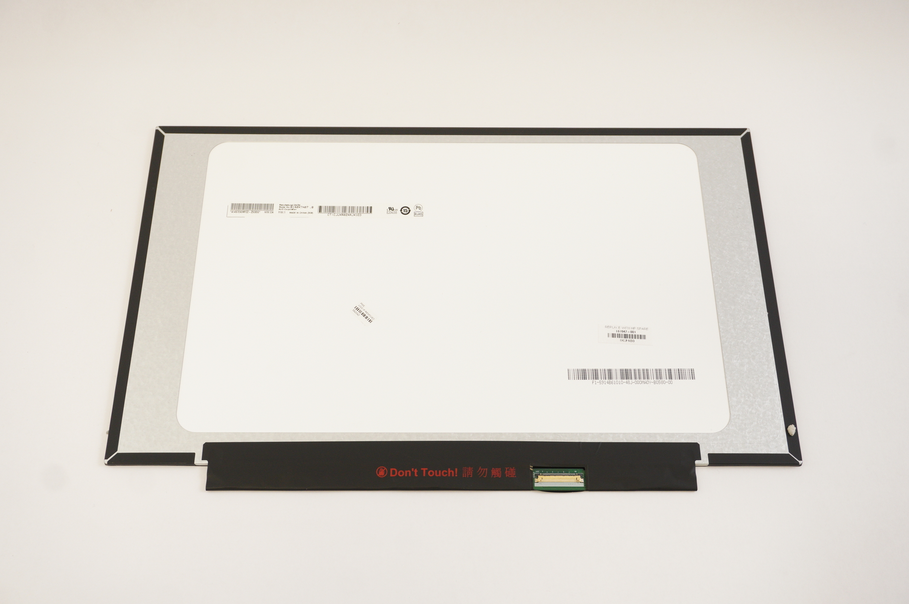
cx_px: 454
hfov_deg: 51.3
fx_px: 946
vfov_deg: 35.4
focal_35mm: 38
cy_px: 302
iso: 640
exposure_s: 1/30
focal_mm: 25
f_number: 5.6
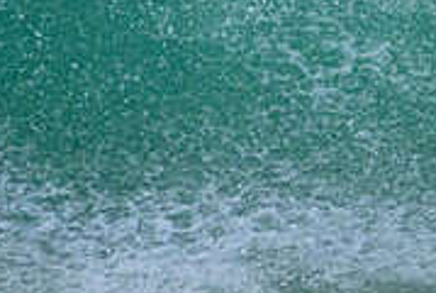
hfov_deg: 0.8
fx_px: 31419
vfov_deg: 0.5
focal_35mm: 2590
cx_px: 480
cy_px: -79
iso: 8000
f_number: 11
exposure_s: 1/2000
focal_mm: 800
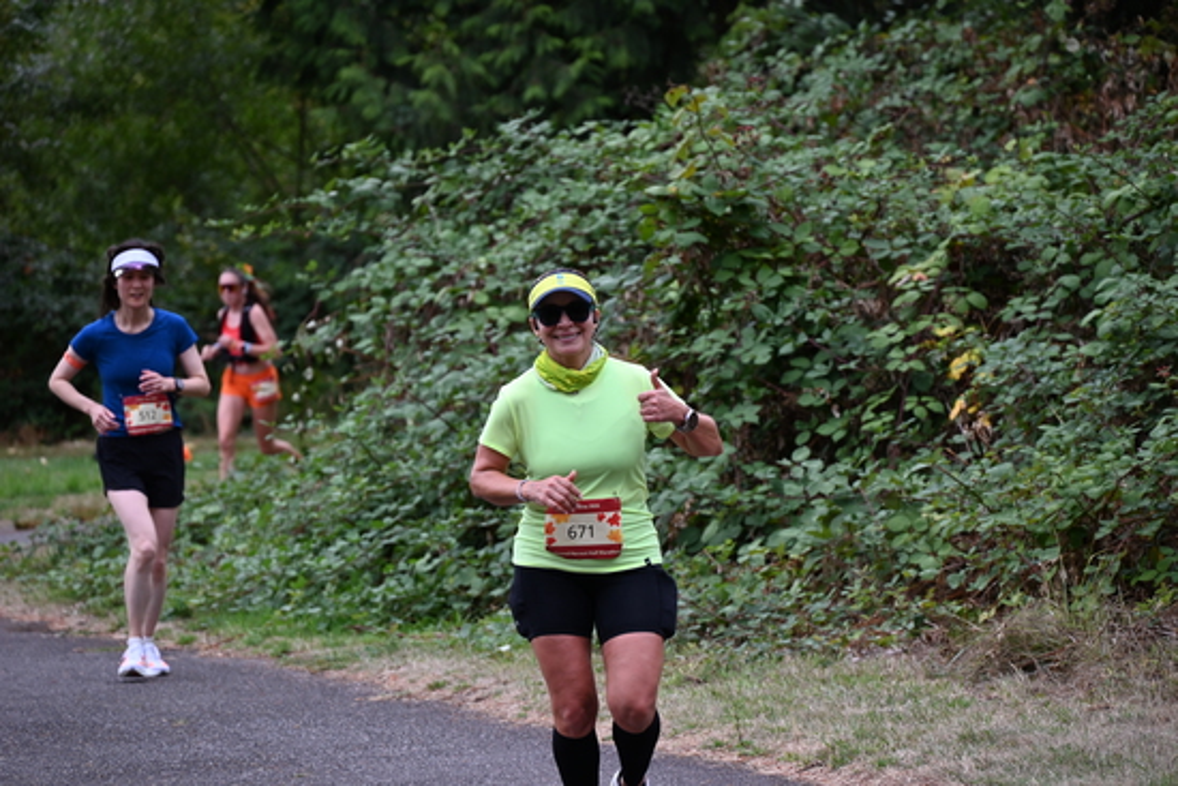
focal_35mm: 200
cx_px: 589
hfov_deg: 10.3
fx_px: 6546
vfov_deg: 6.9
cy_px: 393
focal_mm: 200
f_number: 6.3
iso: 400
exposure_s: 1/400
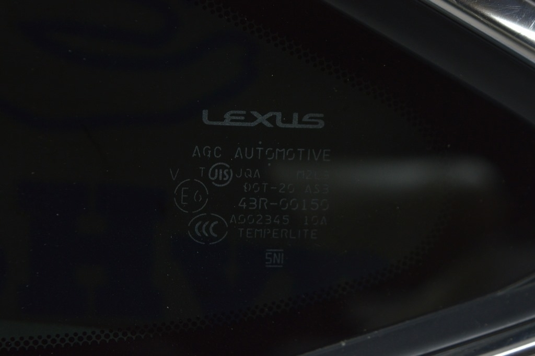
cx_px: 268
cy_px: 178
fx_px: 1225
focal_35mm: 82
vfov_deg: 16.5
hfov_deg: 24.6
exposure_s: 1/40
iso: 400
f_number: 5.6
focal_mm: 55
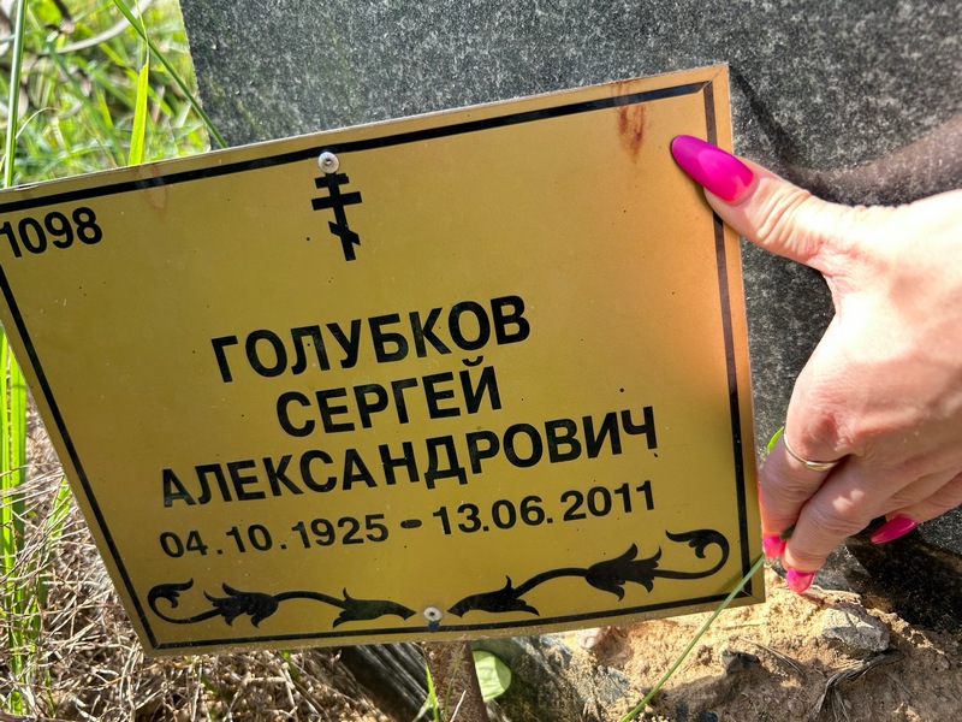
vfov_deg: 53.1
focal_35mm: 26
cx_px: 481
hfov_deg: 67.3
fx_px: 723
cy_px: 361
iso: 50
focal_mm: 5.7
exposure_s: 1/484
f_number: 1.5
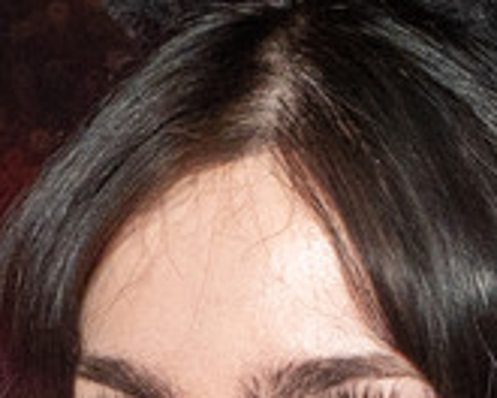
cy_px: 743
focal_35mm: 337
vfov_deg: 4.5
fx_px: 4957
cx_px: 194
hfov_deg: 5.7
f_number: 3.5
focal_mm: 28
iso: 1250
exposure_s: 1/125
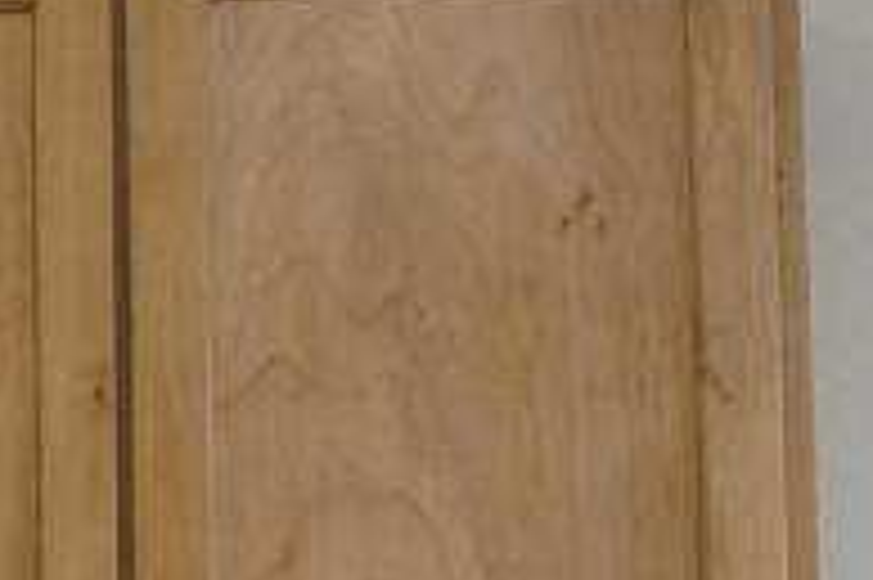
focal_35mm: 170
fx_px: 4118
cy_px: 1524
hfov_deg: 11.5
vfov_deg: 7.4
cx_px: -472
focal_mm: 19
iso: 1600
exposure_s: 1/160
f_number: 4
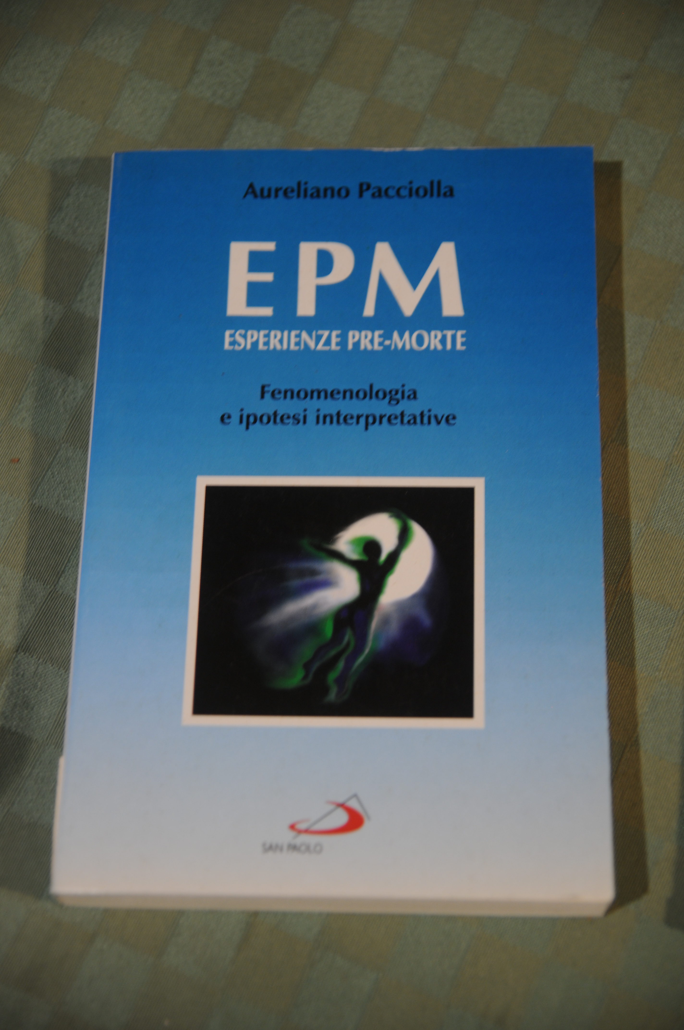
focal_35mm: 75
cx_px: 342
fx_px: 2143
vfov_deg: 27.0
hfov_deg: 18.1
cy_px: 515
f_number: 2.8
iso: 200
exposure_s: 1/15
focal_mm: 50
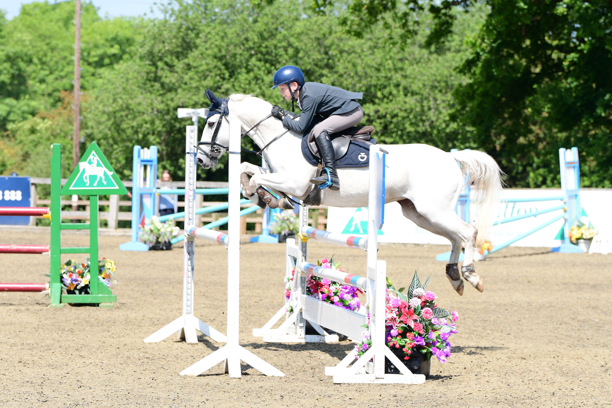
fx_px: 2856
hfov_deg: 12.2
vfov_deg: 8.2
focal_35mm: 168
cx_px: 306
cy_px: 204
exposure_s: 1/1250
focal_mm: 112
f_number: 4
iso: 320
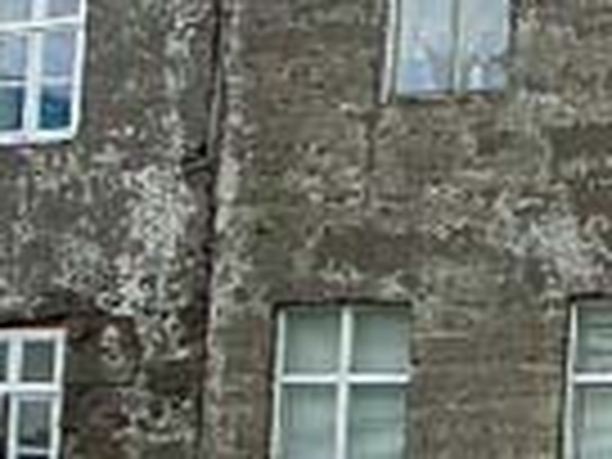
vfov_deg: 12.8
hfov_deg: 16.5
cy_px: 288
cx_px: 652
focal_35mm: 116
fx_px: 2051
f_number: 4.3
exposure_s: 1/320
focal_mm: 5.8
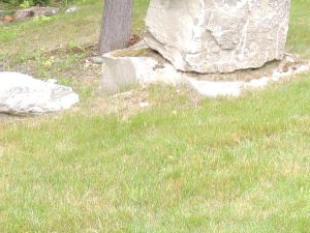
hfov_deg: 23.4
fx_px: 734
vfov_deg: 15.9
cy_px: -157
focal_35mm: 82
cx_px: 255
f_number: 3
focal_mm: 4.3
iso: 100
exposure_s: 1/100
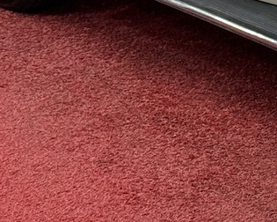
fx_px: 1754
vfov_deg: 7.0
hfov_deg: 8.7
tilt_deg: -8.3
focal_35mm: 214
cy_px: -174
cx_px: 463
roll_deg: +0.3
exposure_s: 1/100
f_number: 1.78
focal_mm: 6.76
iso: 80
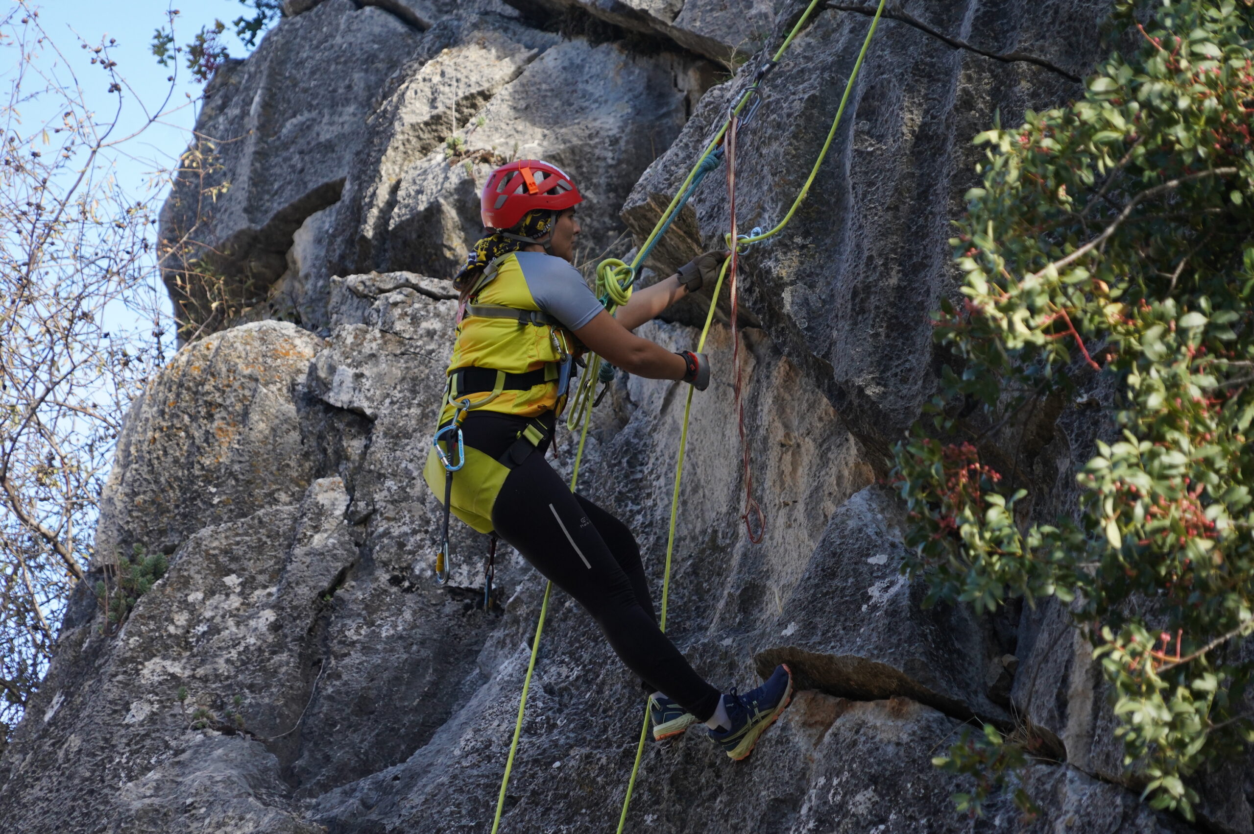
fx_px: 6508
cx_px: 627
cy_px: 417
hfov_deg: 11.0
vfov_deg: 7.3
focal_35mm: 187
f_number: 6.3
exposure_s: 1/1000
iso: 1250
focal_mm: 187
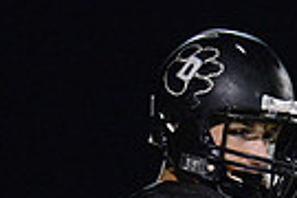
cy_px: 402
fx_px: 14189
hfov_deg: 1.2
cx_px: 418
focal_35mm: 1720
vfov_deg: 0.8
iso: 12800
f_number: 2.8
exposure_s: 1/640
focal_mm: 400
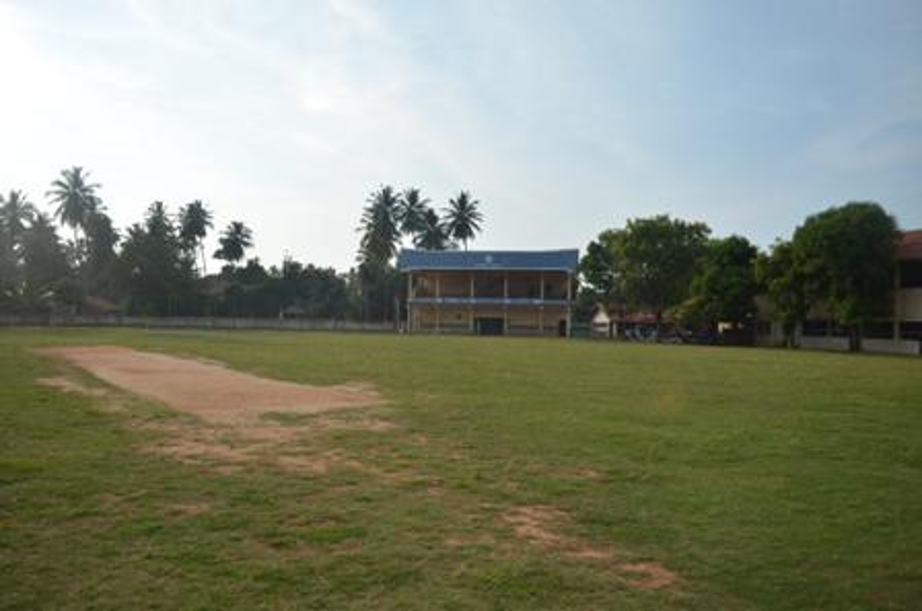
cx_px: 461
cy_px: 306
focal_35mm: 27
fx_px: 690
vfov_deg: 47.8
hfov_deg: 67.5
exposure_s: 1/1600
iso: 100
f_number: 3.5
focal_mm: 18
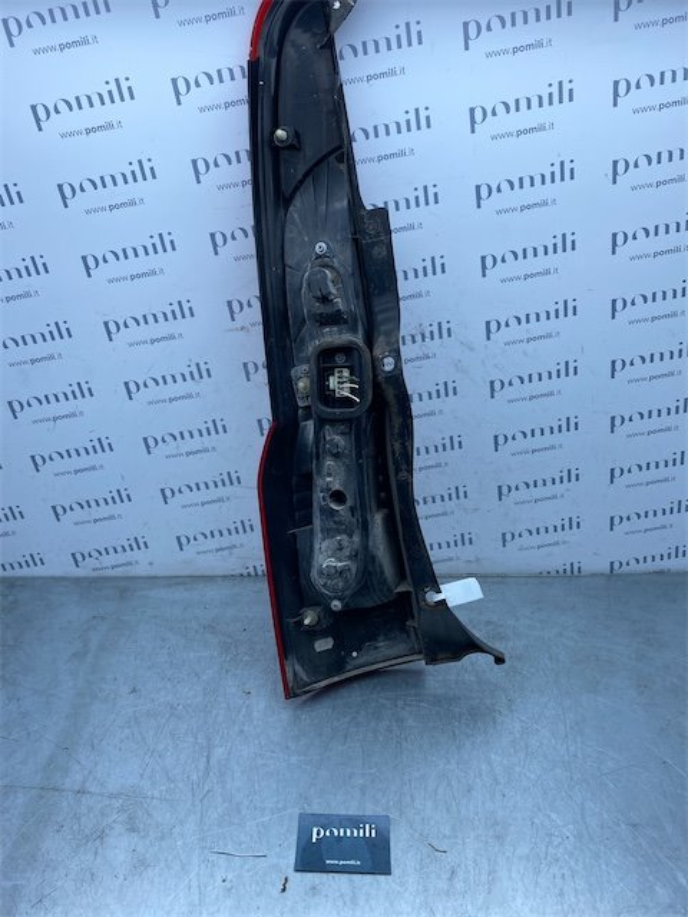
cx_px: 344
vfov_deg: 67.3
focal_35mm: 26
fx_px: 689
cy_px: 458
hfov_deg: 53.1
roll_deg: -0.9
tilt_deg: -27.2
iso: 32
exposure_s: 1/1147
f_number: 1.8
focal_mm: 4.25
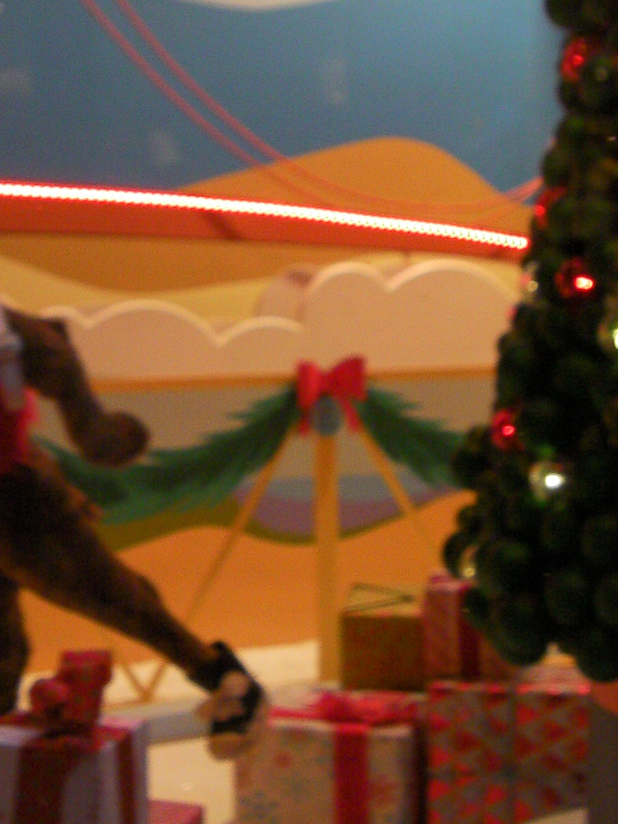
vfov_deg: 25.5
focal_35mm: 76
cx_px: 130
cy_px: 265
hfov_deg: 19.2
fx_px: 1809
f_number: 3.5
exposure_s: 1/26.2
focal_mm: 6.8
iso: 200
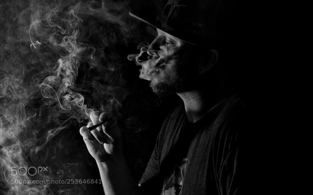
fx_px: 1749
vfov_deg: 6.4
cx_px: 156
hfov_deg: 10.2
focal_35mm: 205
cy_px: 92
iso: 64
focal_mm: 200
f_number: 5.6
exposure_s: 1/160
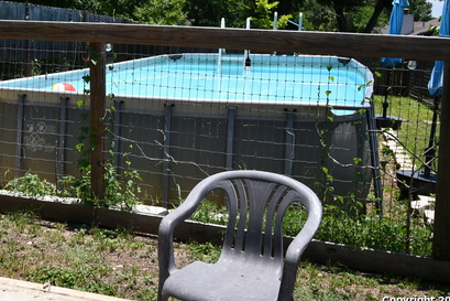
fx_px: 588
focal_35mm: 47
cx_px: 116
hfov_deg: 40.8
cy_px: 83
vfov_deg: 28.3
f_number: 6.3
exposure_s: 1/3200
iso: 640
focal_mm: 20
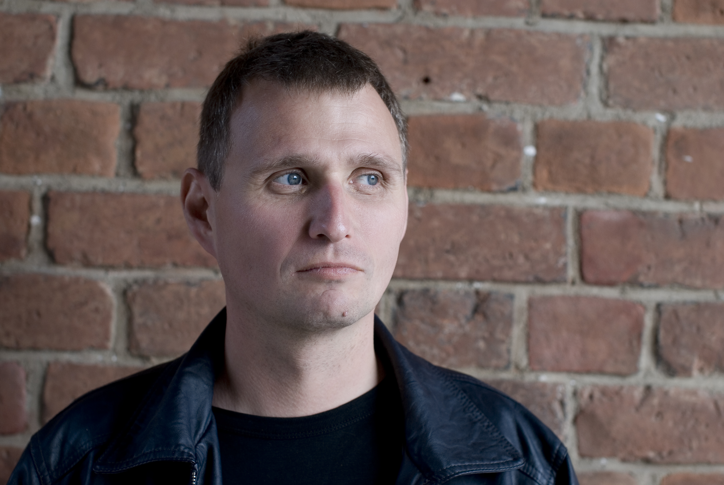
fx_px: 1510
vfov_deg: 18.2
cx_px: 362
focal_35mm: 75
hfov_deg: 27.0
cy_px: 242
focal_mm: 50
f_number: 4
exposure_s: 1/60
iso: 100
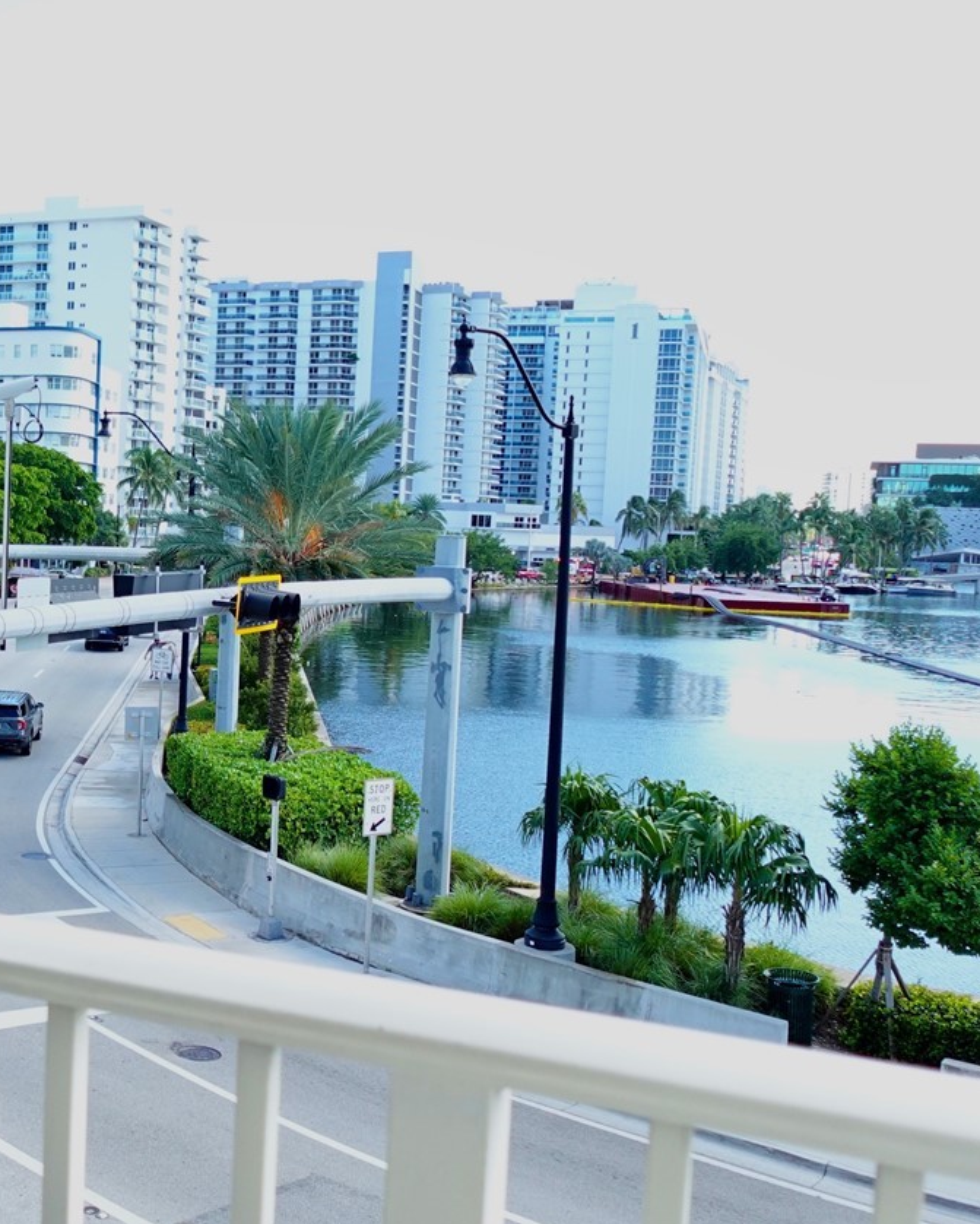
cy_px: 633
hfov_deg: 37.0
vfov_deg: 47.9
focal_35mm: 38
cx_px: 125
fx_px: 1377
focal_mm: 7.6
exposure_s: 1/2000
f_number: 2
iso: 400
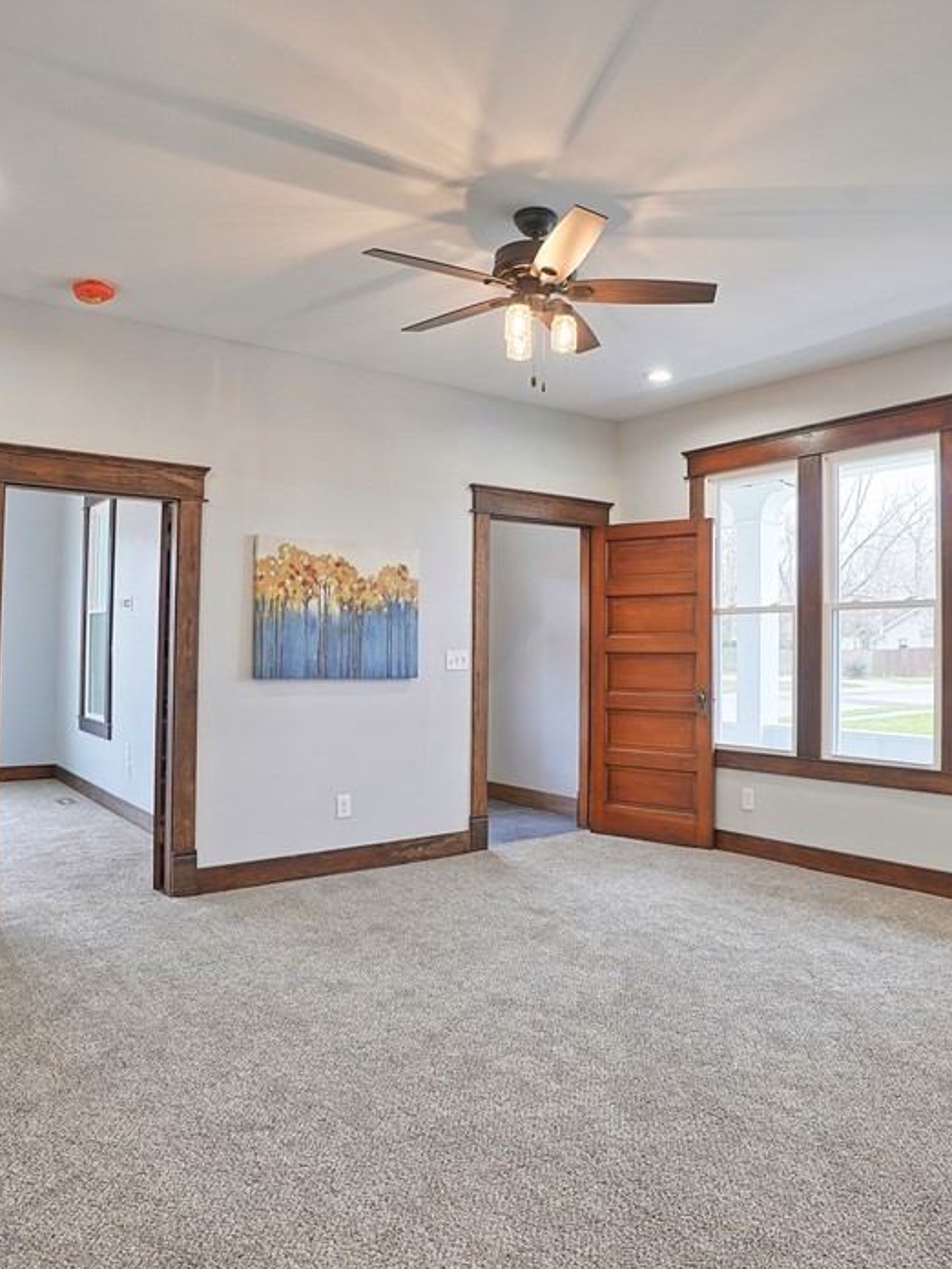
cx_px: 516
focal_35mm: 24
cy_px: 628
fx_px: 880
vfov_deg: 71.6
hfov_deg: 56.7
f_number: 7.1
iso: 400
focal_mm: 16
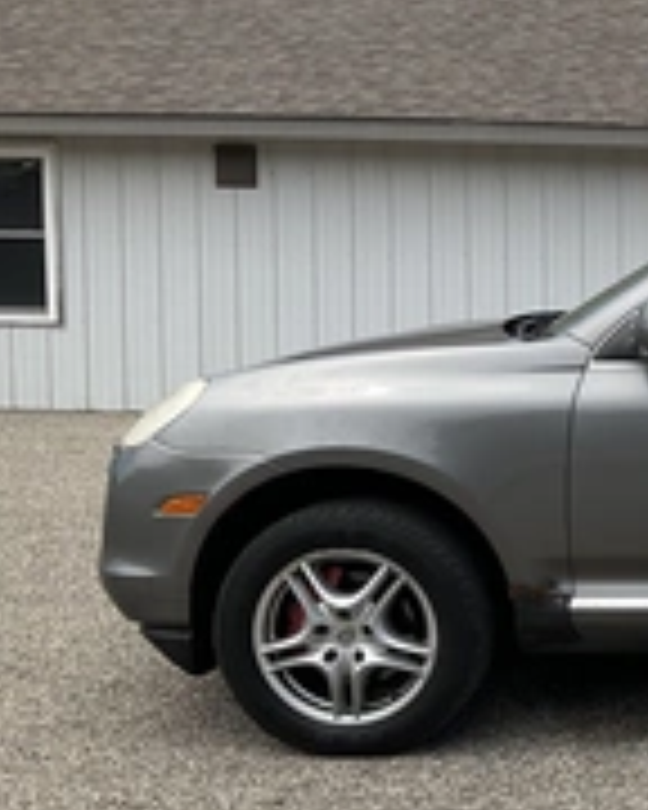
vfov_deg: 30.0
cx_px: 891
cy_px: 441
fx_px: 1510
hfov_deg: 21.4
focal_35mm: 63
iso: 25
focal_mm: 3
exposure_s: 1/1577
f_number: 1.8
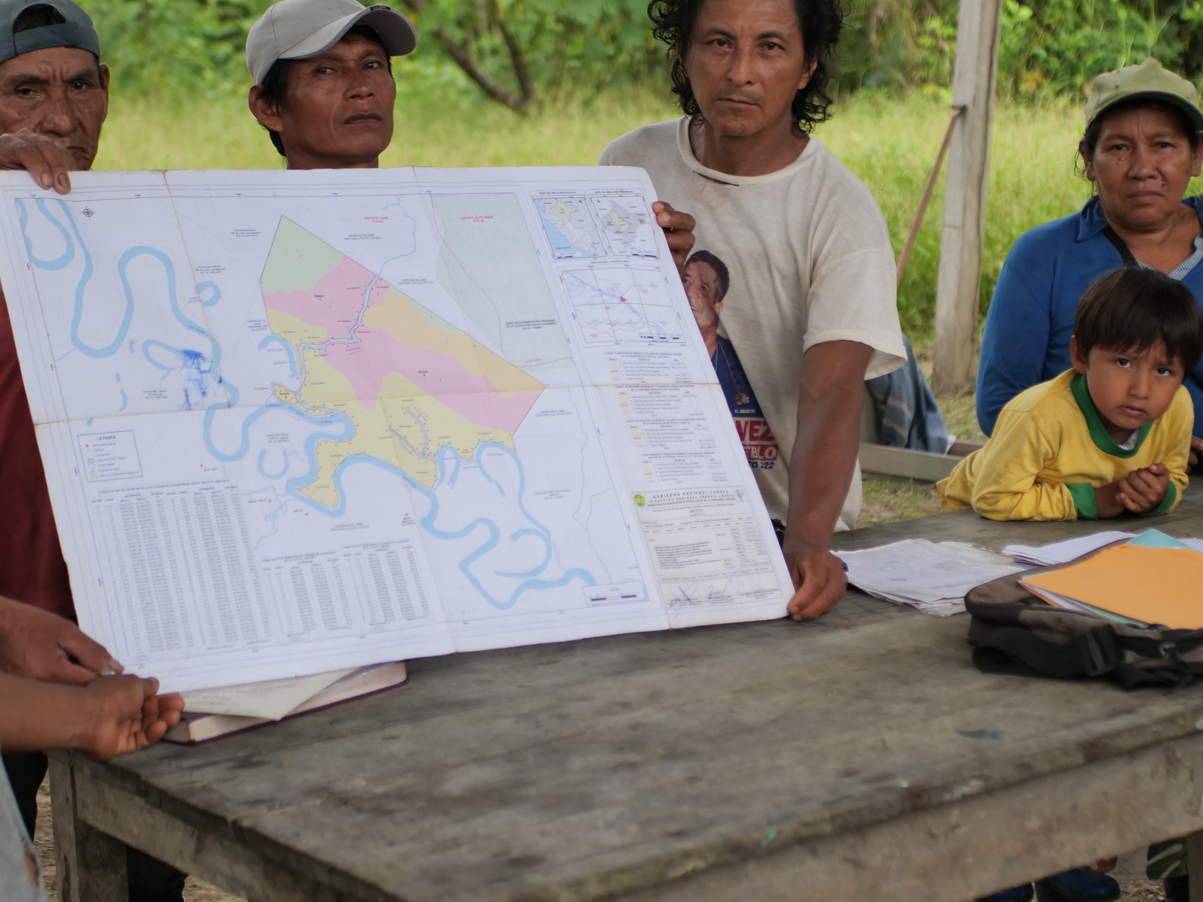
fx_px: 2606
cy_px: 377
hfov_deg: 26.0
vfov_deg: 19.6
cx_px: 704
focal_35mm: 75
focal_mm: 25
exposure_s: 1/500
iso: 200
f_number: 1.8
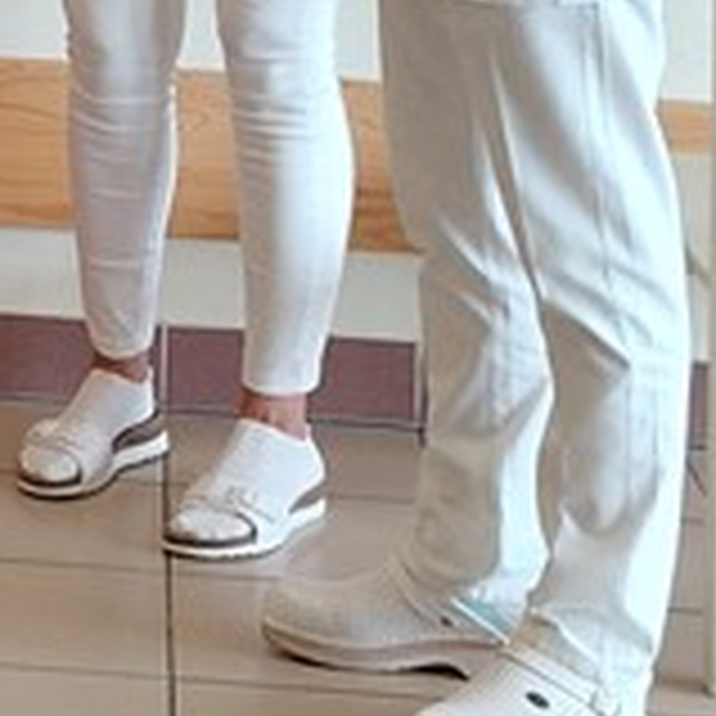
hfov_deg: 12.1
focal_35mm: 139
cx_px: -288
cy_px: -594
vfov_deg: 11.6
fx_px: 3253
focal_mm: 4.69
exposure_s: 1/120
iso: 125
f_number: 1.8
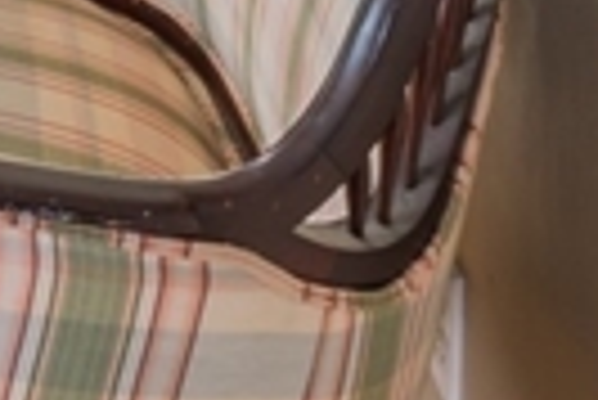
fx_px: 1796
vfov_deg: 10.0
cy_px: -735
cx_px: -881
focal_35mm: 108
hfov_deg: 13.3
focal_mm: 14
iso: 100
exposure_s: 2
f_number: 16
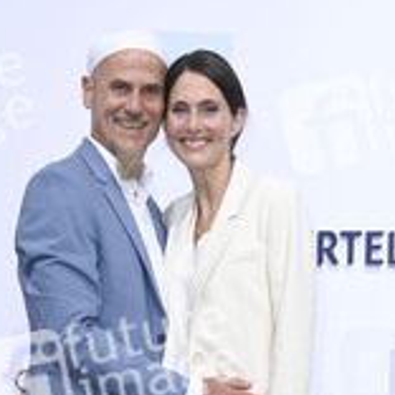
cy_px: 494
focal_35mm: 87
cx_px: 180
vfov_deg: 18.7
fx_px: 1123
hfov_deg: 19.9
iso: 400
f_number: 6.3
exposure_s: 1/250
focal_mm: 40
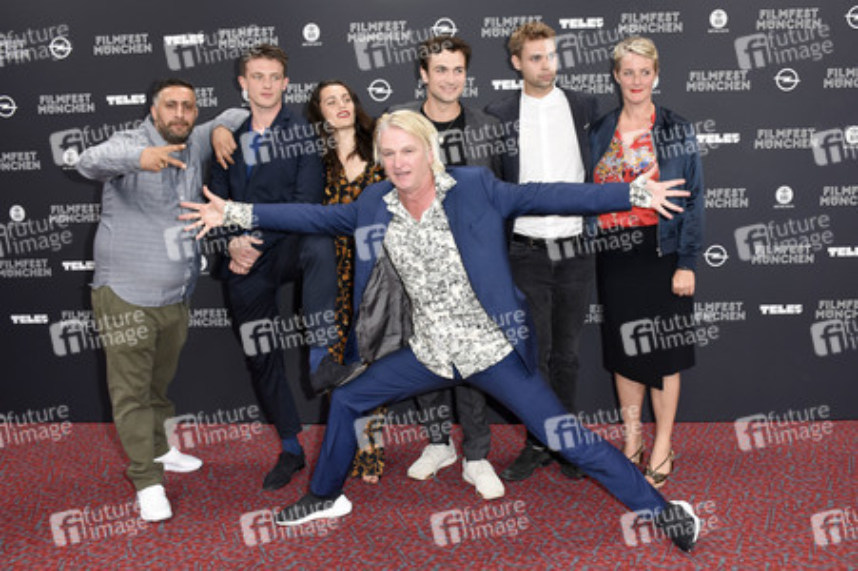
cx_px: 429
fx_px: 714
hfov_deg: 62.0
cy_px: 286
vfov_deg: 43.5
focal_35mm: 30
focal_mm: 20
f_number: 6.3
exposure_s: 1/160
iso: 800
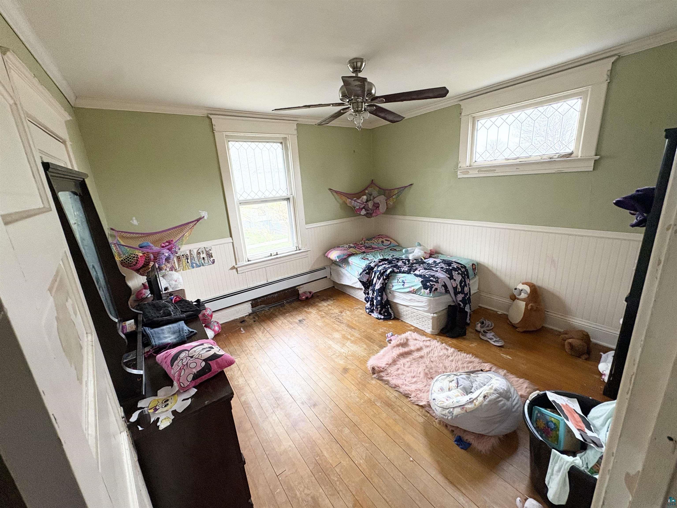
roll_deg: +3.4
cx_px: 338
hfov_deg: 102.1
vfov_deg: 85.7
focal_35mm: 14
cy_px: 254
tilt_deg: -15.0
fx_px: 274
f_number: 2.2
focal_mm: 2.22
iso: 320
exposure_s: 1/60
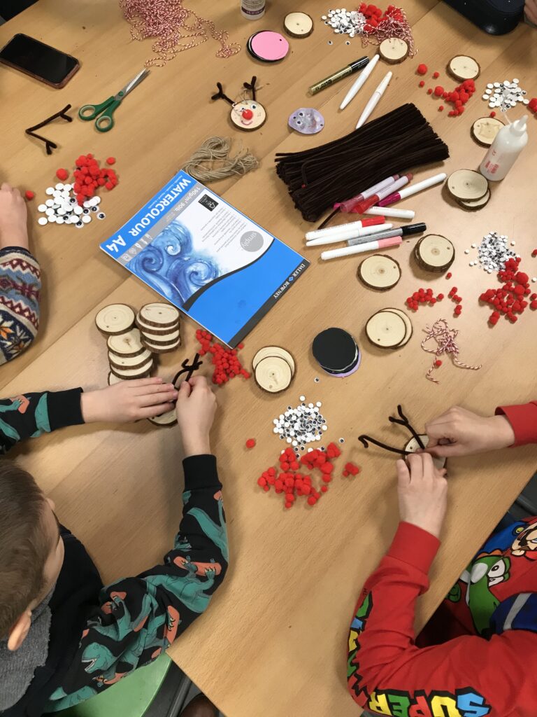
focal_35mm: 28
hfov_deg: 49.7
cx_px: 268
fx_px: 579
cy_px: 358
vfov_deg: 63.4
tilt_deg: -69.4
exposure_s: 1/33
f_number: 1.8
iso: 25
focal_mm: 3.99
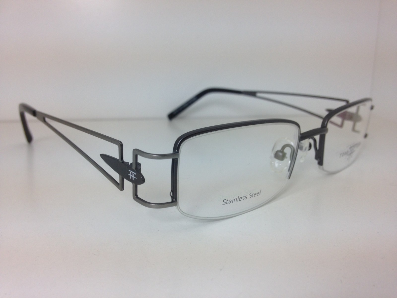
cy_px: 149
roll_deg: -0.3
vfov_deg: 42.9
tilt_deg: -15.1
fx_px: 378
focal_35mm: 33
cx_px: 198
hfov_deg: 55.4
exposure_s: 1/175
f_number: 2.4
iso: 50
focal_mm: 4.12
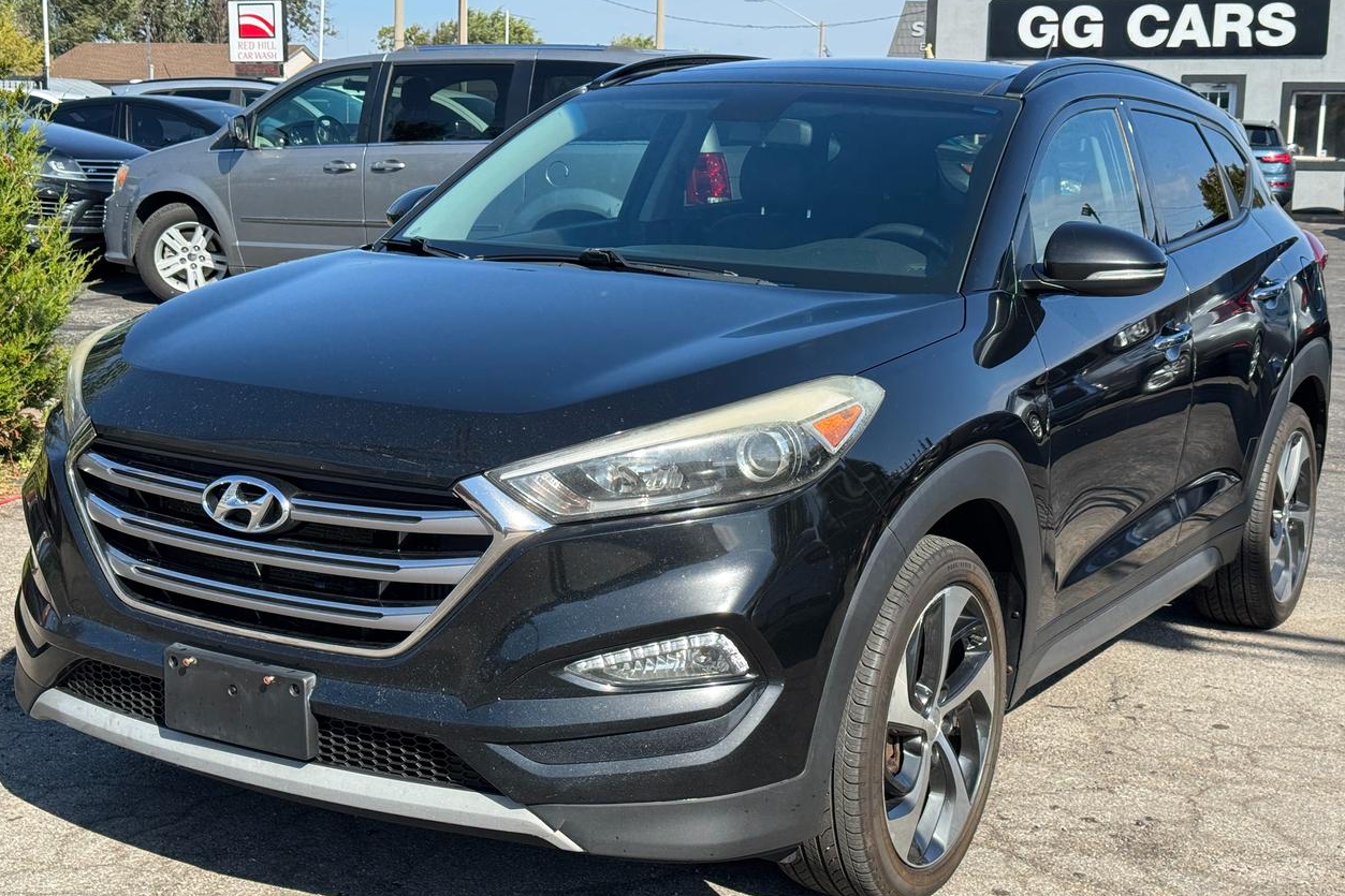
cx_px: 675
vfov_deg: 26.5
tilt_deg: -9.4
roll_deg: -1.0
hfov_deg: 38.9
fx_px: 1905
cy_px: 418
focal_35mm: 51
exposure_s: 1/1724
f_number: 1.78
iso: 64
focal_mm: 6.76
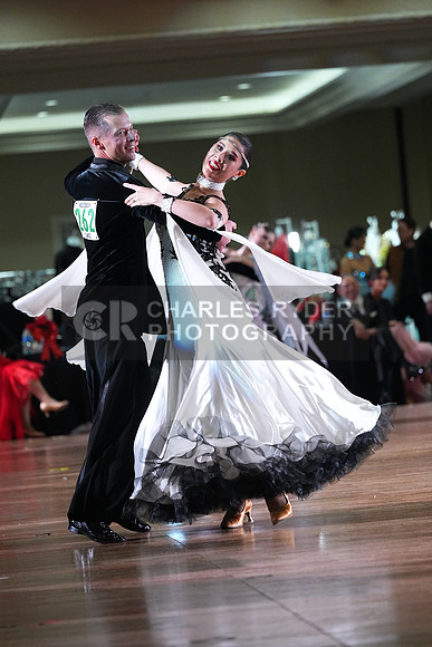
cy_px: 324
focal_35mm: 200
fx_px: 3598
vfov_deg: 10.3
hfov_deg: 6.9
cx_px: 216
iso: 6400
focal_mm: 200
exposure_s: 1/400
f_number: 4.5
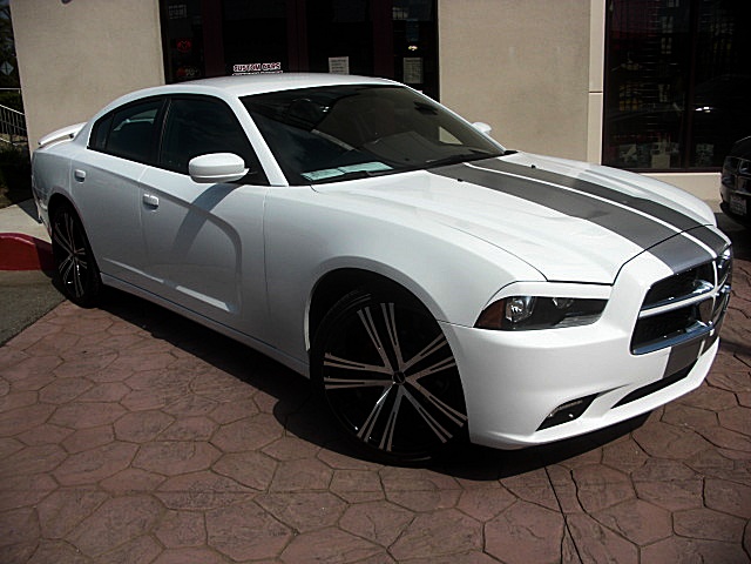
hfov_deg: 51.4
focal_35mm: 36
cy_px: 282
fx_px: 781
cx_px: 376
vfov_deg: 39.7
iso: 50
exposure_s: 1/250
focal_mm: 6.3
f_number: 7.9
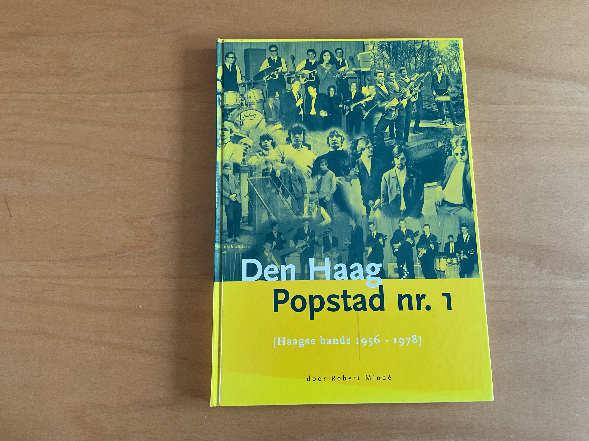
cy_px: 220
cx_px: 294
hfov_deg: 61.7
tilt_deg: -79.1
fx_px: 493
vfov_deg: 48.2
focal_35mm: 29
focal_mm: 3
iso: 64
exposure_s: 1/60
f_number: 1.8
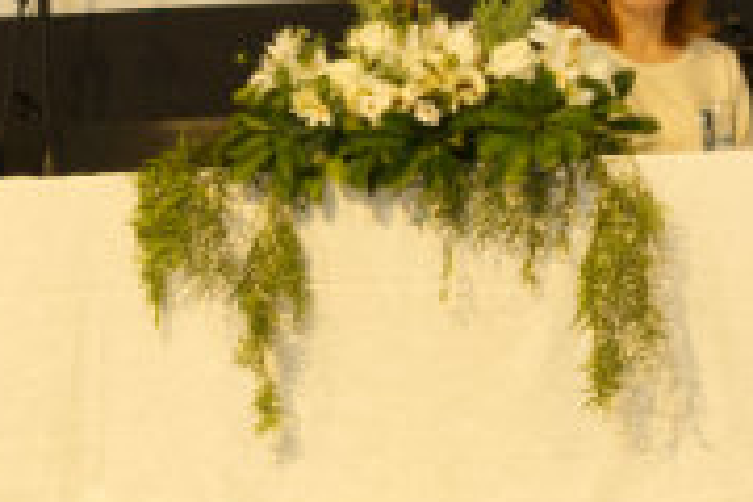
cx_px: 272
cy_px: 165
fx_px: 4873
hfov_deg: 8.8
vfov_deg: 5.9
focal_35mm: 233
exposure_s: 1/80
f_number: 2.8
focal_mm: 35
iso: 2000
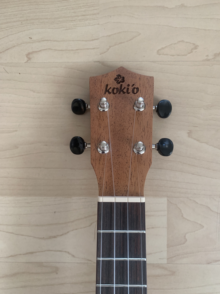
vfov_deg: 67.3
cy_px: 147
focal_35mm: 26
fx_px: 220
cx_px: 110
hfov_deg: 53.1
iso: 160
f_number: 1.8
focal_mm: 4.25
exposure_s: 1/60
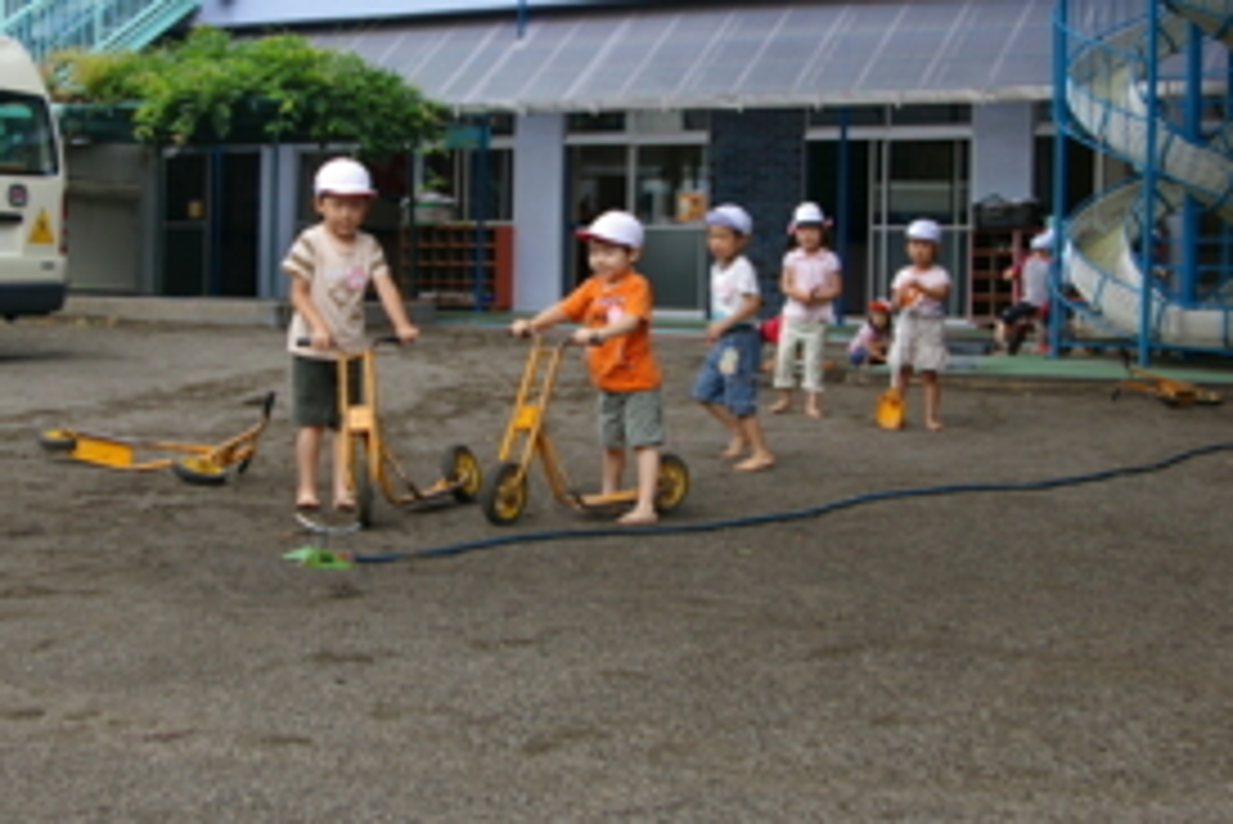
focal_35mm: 57
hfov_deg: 34.8
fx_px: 1953
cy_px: 290
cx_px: 446
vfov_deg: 23.7
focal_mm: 26
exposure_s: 1/90
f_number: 5.6
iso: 200
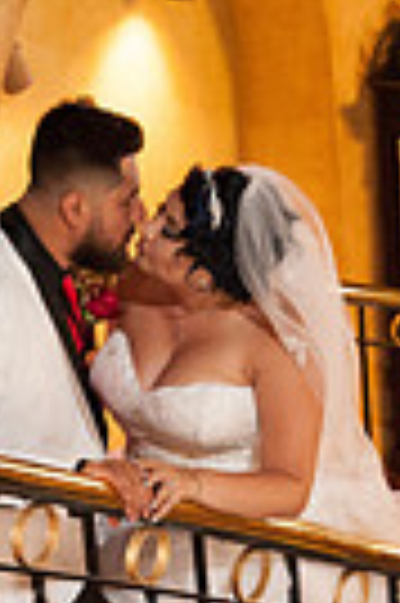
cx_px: 97
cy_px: 508
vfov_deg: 13.8
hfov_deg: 9.2
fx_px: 2473
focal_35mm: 148
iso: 4000
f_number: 4.5
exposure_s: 1/80
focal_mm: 44
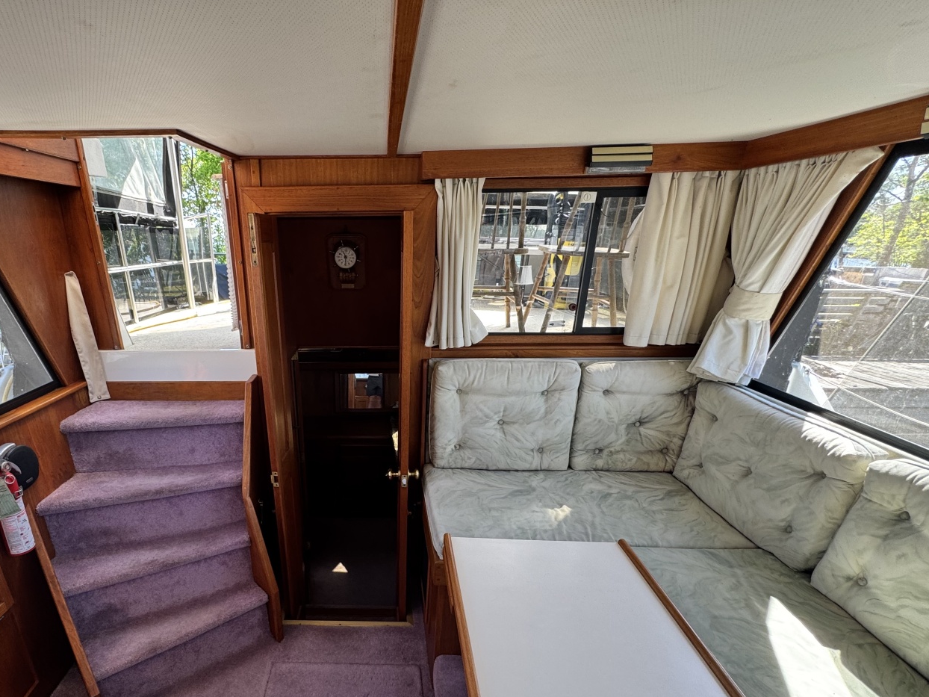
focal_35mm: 18
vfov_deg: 70.4
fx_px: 483
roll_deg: +0.3
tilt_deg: -21.3
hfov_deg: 86.4
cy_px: 436
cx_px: 363
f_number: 2.2
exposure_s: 1/99
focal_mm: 2.22
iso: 64
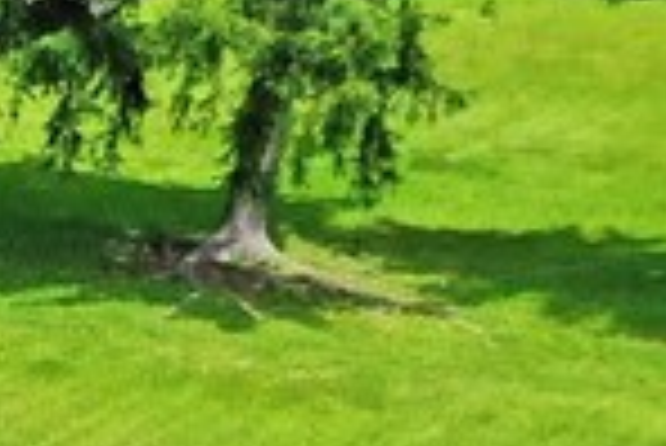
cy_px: 1032
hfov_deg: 7.9
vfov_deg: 6.4
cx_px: -1634
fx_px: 3796
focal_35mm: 205
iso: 100
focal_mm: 10.26
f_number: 5
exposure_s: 1/320
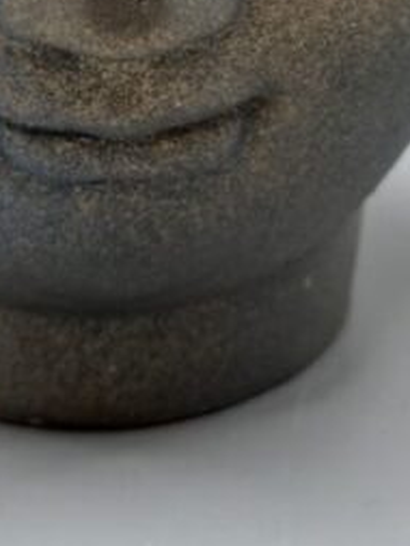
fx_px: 3061
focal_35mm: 194
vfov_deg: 9.8
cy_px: -343
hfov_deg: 7.7
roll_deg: +1.4
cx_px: 151
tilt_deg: -14.1
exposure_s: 1/147
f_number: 1.78
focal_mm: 6.86
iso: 80
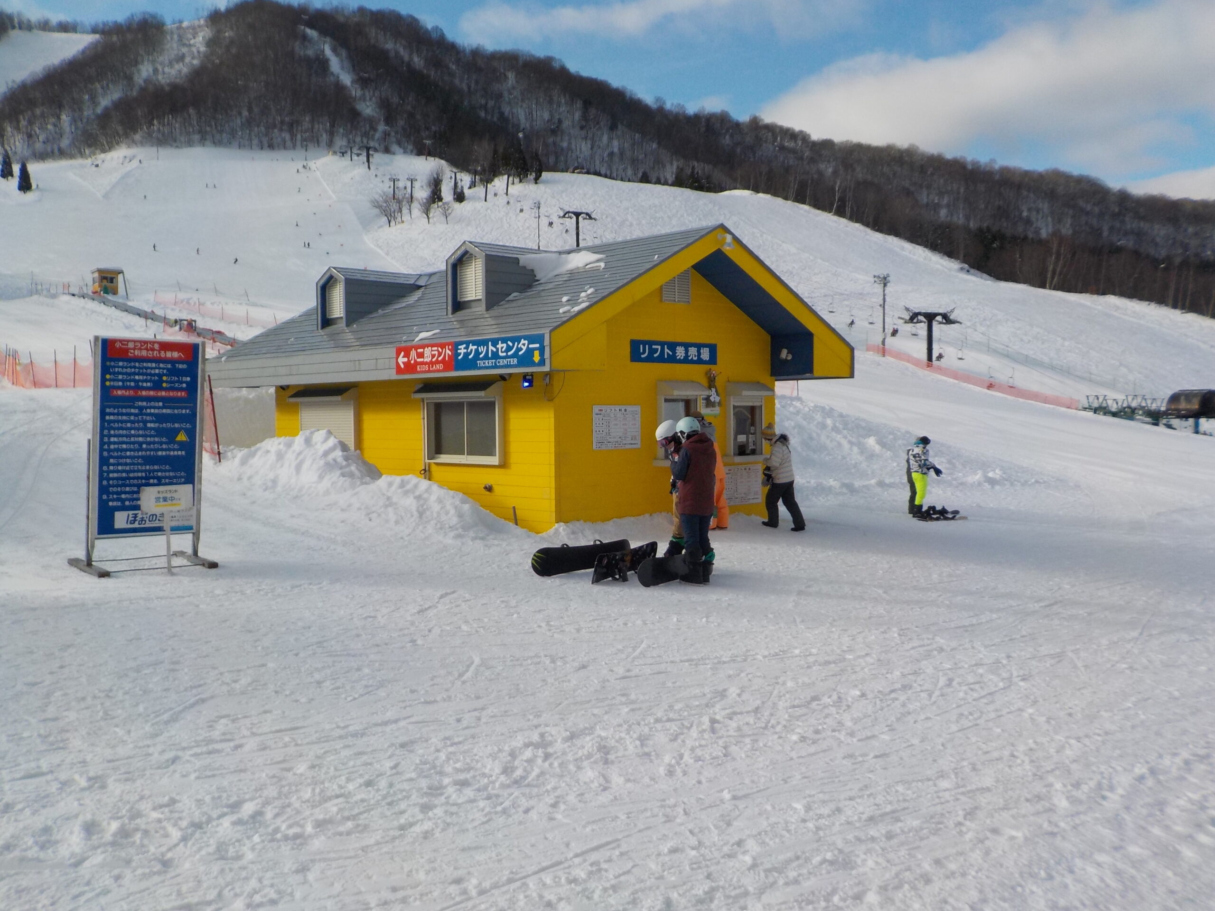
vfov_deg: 46.8
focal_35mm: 30
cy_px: 456
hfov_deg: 60.0
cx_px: 608
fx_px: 1053
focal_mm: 4.1
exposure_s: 1/1250
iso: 125
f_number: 3.3
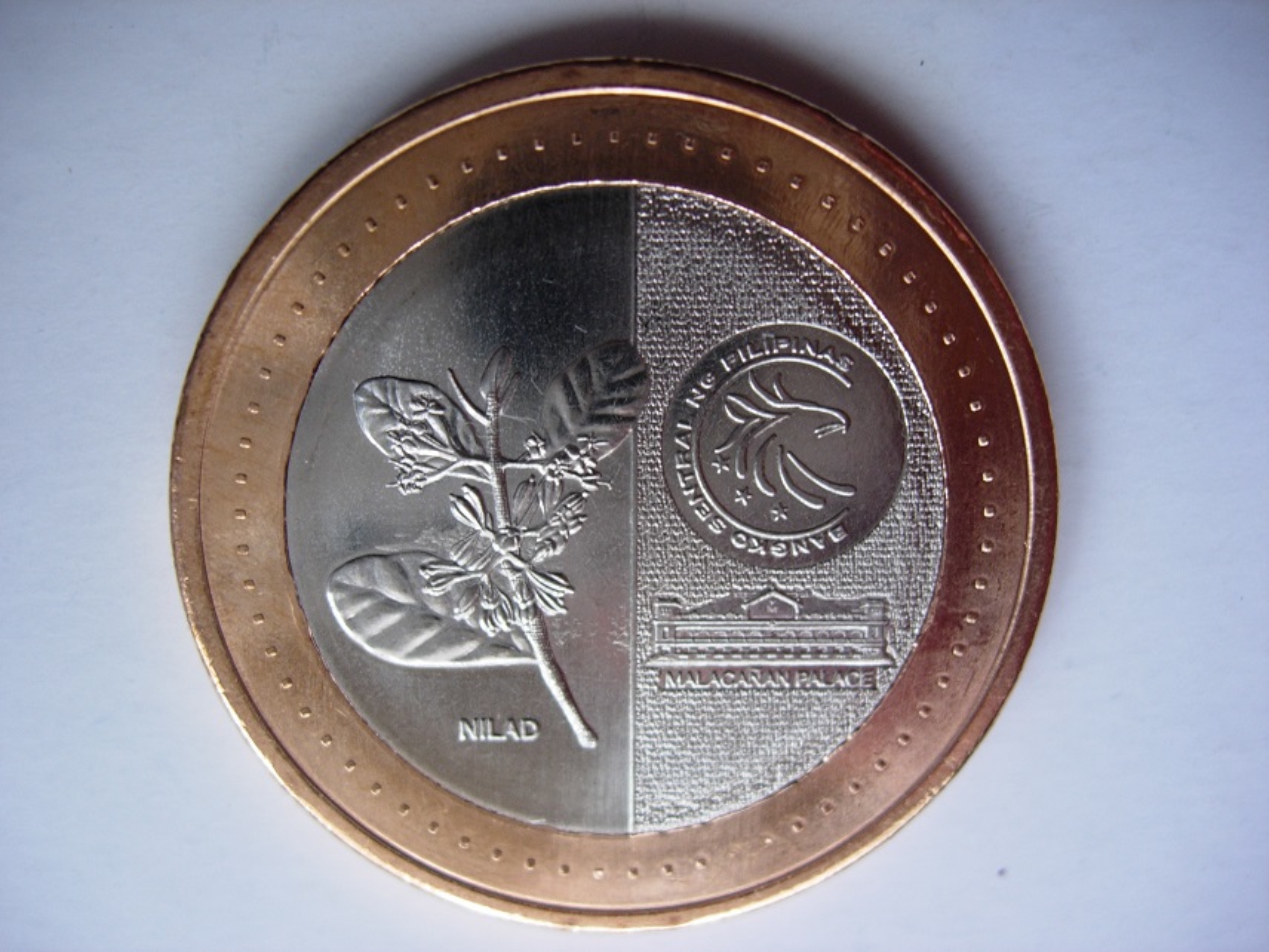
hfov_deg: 49.0
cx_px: 634
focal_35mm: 38
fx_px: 1393
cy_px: 476
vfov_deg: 37.7
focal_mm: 7.8
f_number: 2.8
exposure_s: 1/34.8
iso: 64
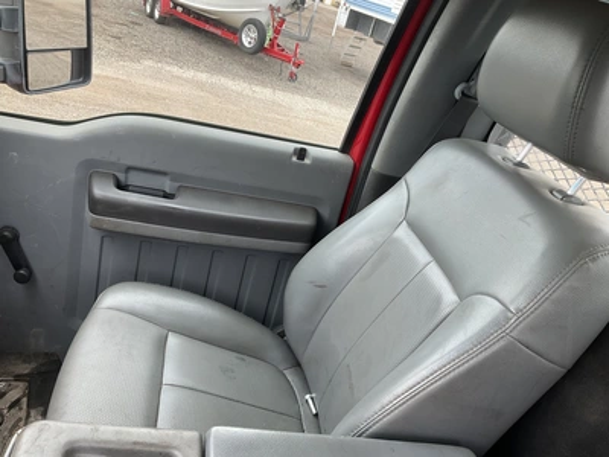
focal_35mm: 29
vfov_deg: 48.2
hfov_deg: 61.7
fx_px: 510
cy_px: 228
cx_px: 304
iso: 32
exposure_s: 1/122
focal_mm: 3
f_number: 1.8
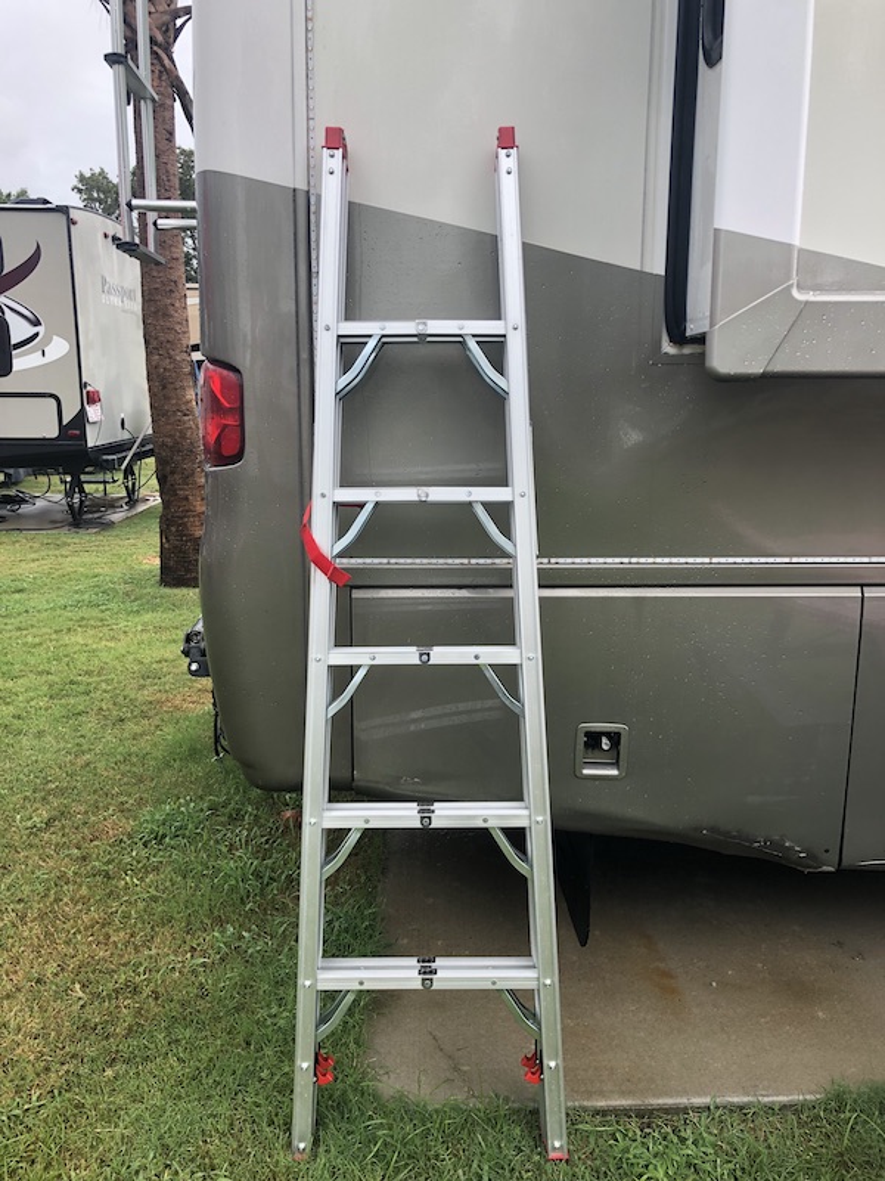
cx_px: 442
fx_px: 954
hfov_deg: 49.7
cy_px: 590
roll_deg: +0.0
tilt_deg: -12.8
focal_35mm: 28
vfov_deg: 63.4
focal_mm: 4
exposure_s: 1/163
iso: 20
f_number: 1.8
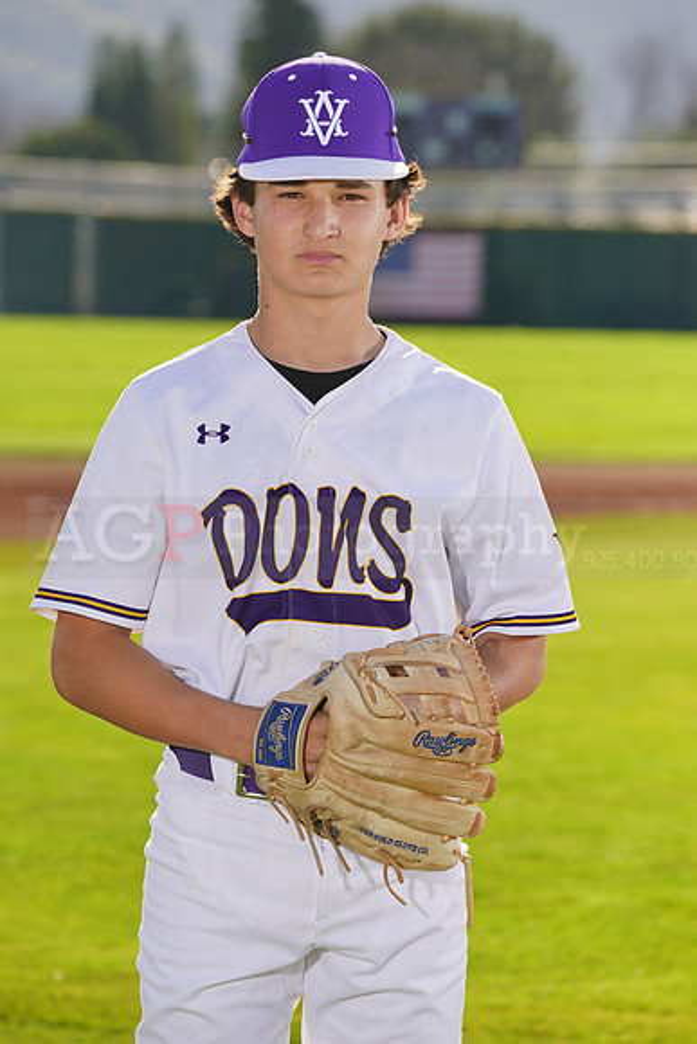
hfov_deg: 6.7
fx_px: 5979
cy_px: 522
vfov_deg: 10.0
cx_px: 348
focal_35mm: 206
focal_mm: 206
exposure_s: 1/250
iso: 100
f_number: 8
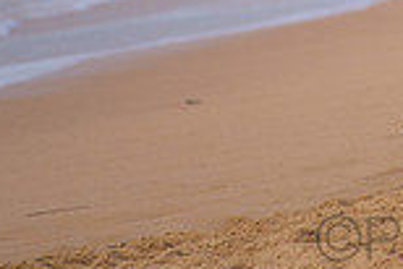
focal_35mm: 1808
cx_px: 518
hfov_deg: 1.1
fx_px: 20258
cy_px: -195
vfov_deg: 0.8
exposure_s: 1/800
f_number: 5.6
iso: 160
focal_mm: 480
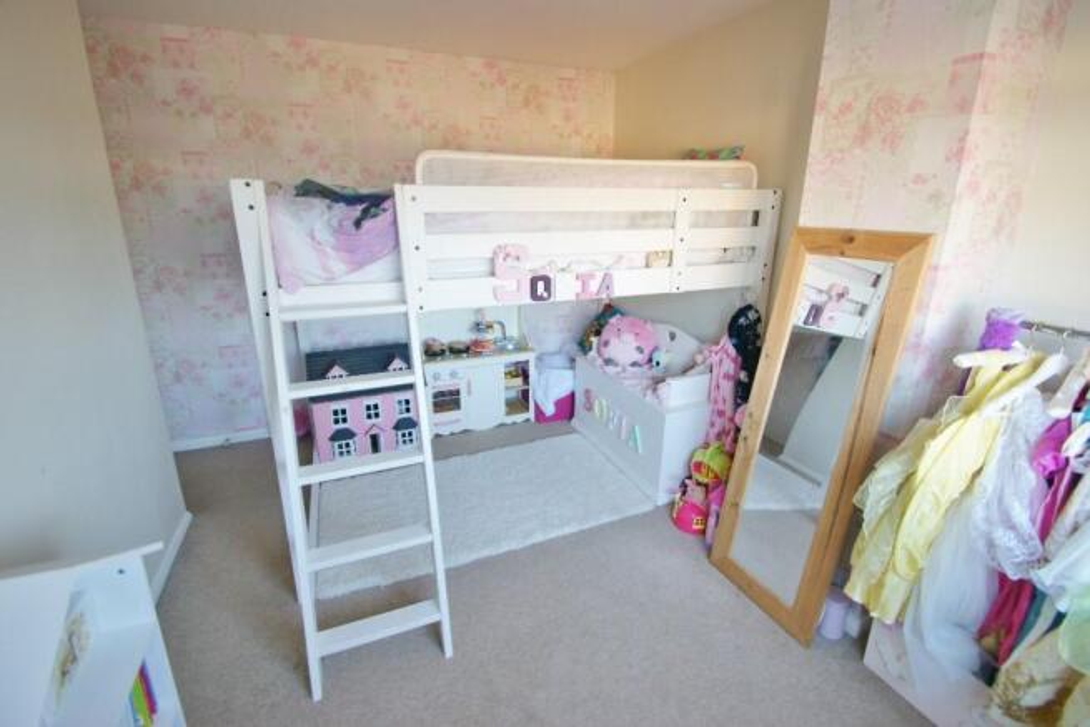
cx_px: 545
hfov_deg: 100.4
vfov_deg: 77.4
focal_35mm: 15
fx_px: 454
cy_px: 364
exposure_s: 1/30
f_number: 3.5
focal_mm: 10
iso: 200
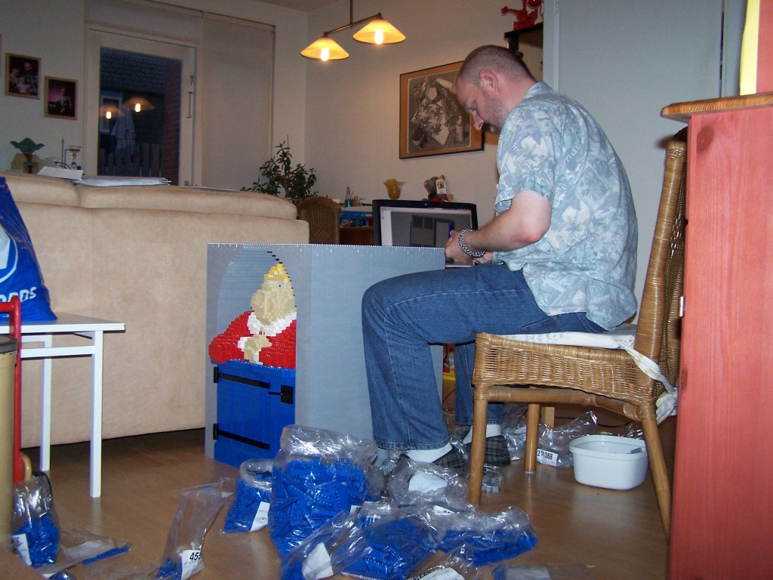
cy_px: 290
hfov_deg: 49.0
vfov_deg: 37.7
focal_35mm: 38
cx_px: 386
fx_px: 849
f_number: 2.8
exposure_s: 1/60
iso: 140
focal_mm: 6.3
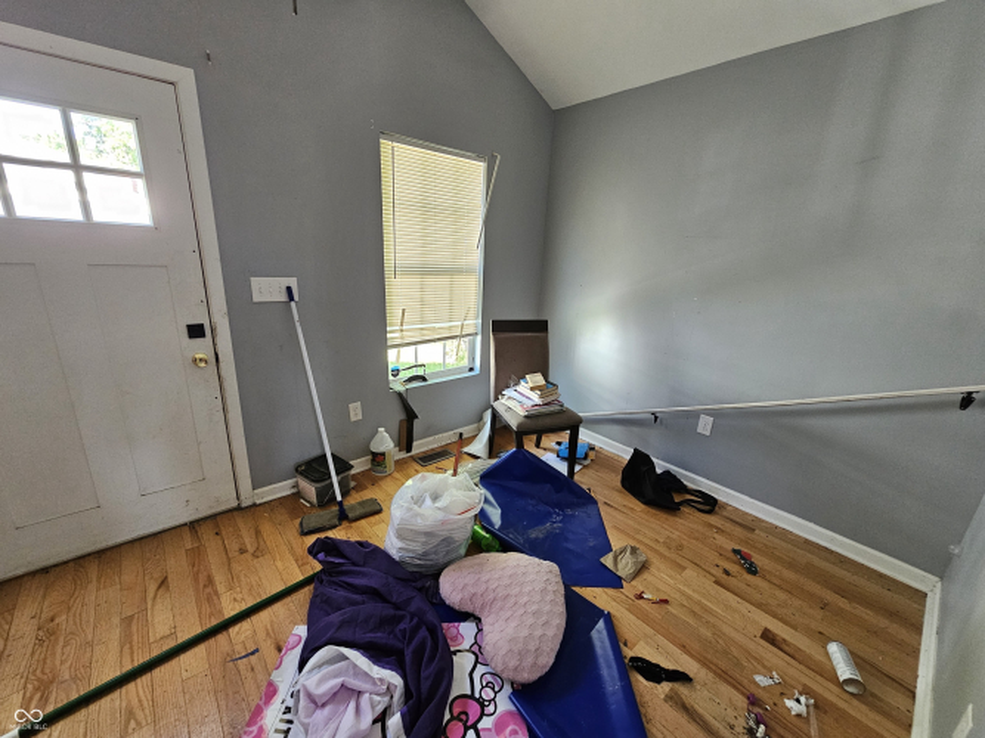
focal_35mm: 13
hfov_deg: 106.2
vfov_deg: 89.9
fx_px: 370
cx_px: 492
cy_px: 369
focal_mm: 2.2
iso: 400
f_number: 2.2
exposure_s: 1/77.4
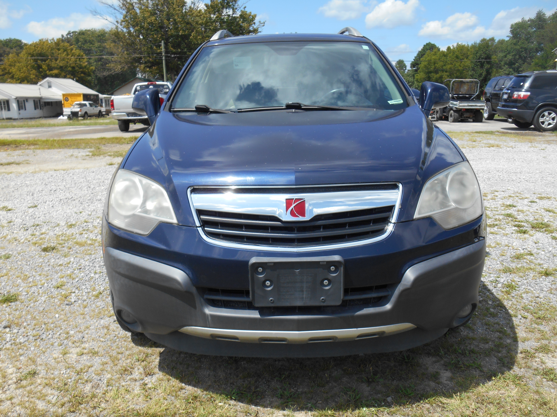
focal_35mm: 31
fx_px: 499
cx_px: 278
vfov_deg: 45.4
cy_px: 208
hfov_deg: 58.4
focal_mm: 5.5
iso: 80
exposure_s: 1/640
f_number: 3.6
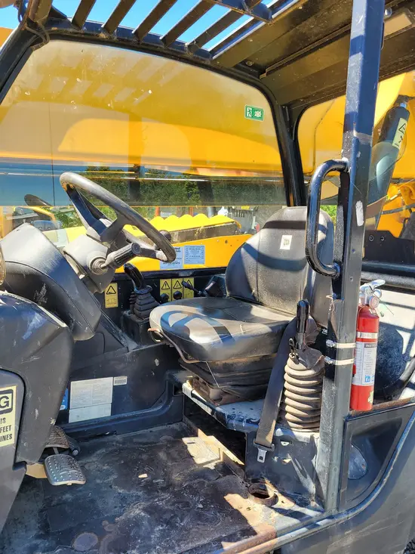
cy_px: 277
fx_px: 415
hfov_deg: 53.1
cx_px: 208
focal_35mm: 26
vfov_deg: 67.3
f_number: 1.8
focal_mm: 5.4
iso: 40
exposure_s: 1/381
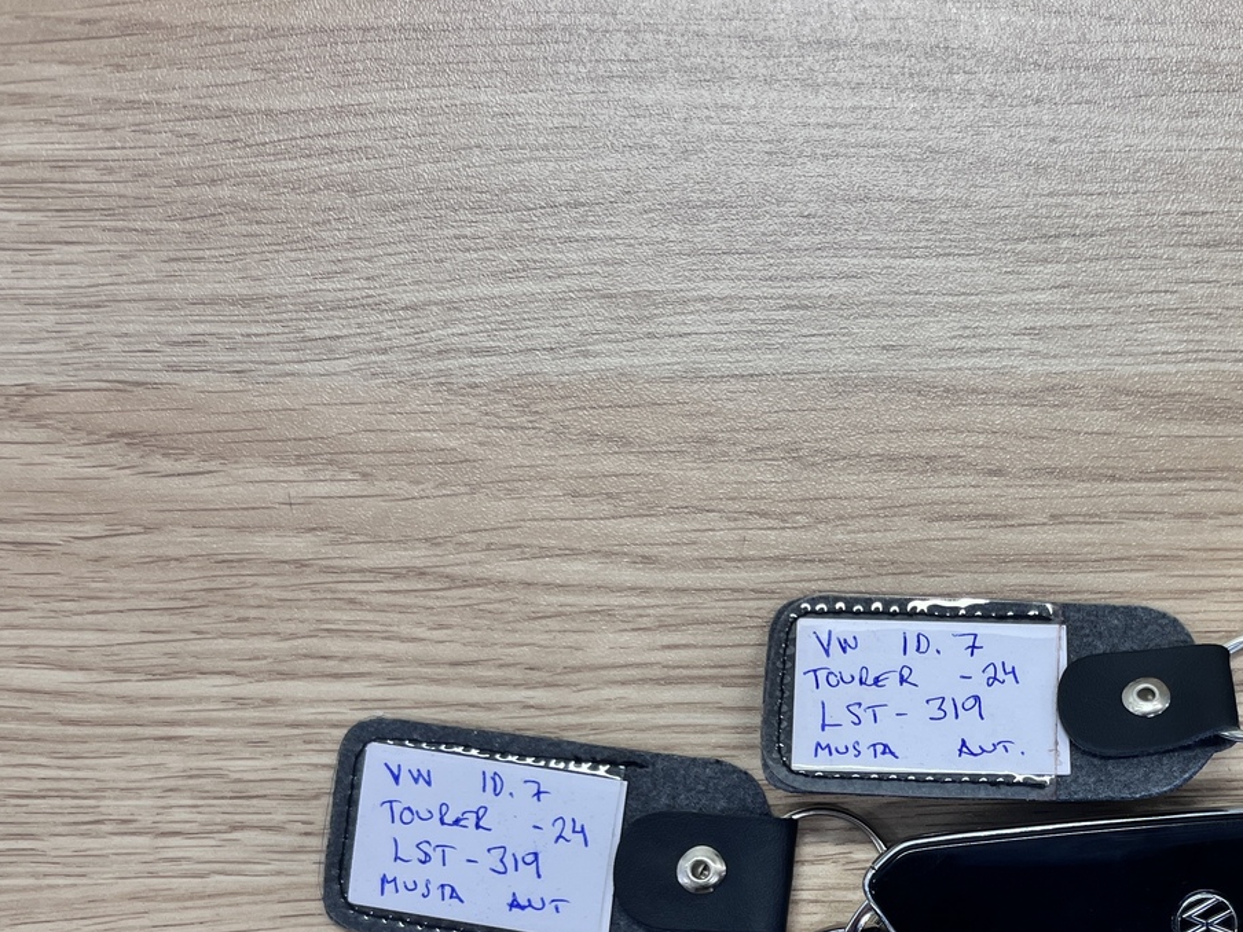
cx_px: 1009
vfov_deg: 30.3
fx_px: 1652
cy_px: 821
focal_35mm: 46
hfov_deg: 39.5
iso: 32
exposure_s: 1/100
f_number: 1.6
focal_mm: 5.1
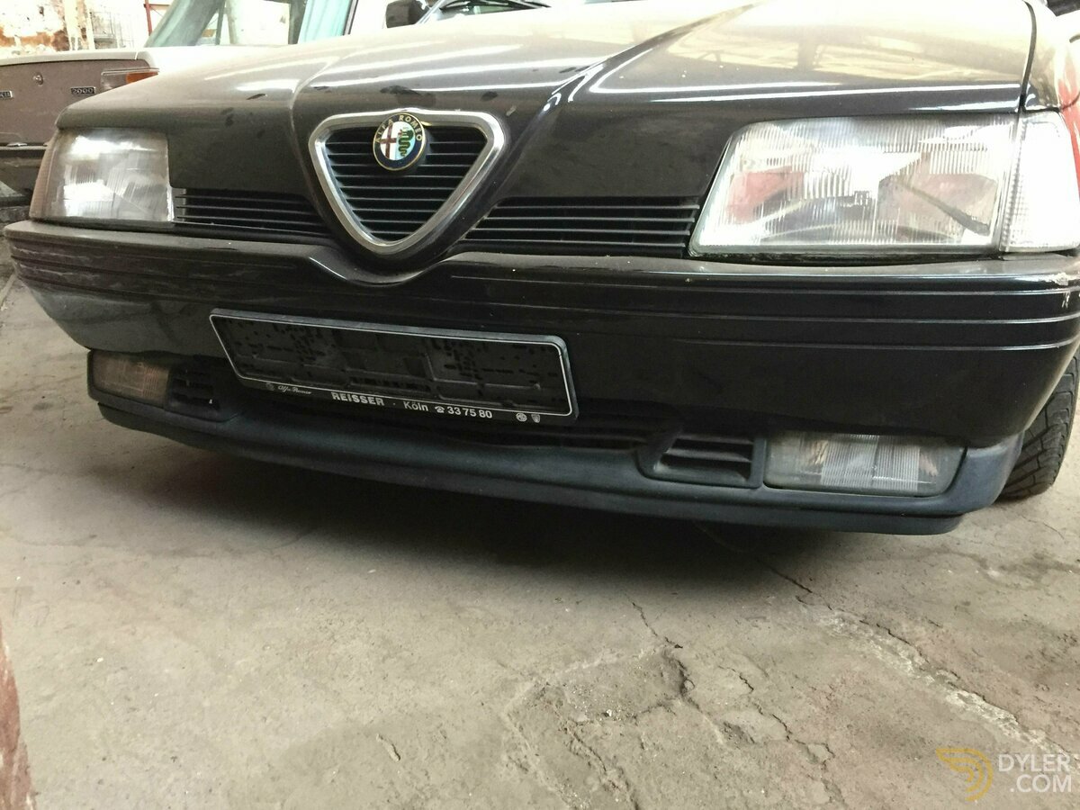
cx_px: 540
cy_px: 405
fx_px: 905
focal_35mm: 29
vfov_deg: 48.2
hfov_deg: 61.7
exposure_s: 1/20
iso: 250
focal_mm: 4.15
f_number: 2.2
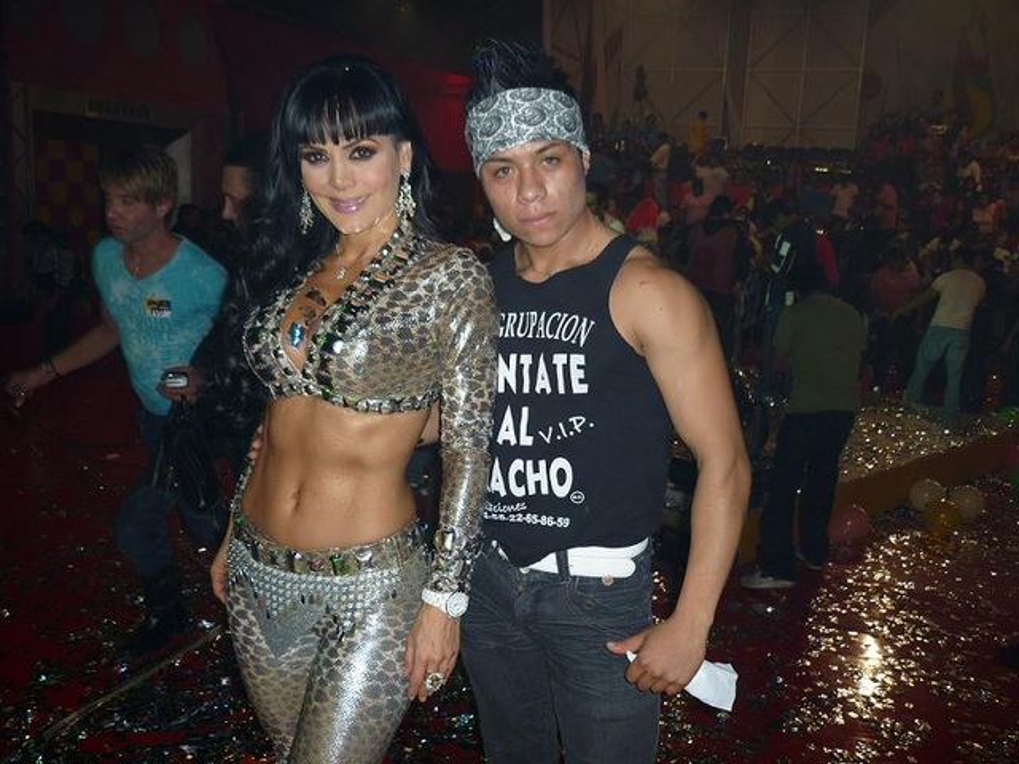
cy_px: 382
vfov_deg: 45.4
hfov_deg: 58.4
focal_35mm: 31
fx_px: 913
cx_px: 510
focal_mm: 5.5
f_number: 2.8
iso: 100
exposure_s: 1/30
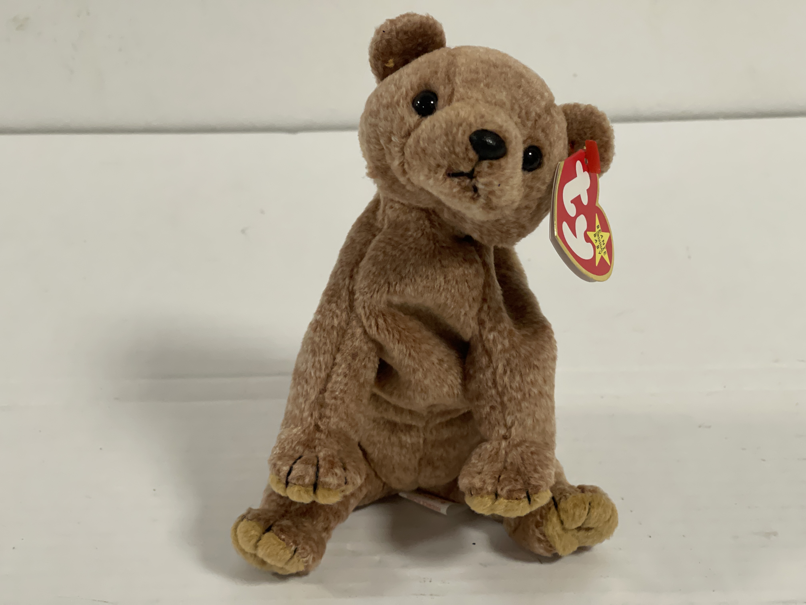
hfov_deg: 30.3
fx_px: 1490
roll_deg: +0.6
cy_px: 302
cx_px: 403
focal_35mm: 64
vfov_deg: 22.9
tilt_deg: -26.4
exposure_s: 1/50
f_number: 2.2
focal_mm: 7.5
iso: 160
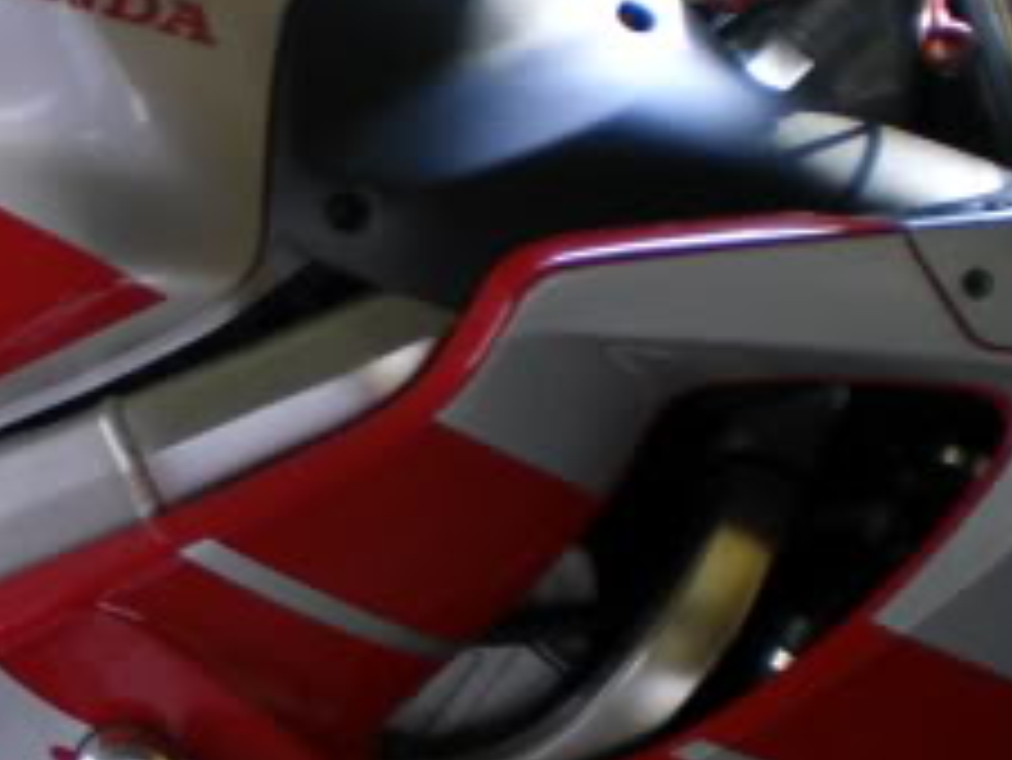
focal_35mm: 108
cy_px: 481
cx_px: -373
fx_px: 3159
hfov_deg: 16.9
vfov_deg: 13.7
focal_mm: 6.3
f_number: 3.1
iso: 100
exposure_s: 1/100
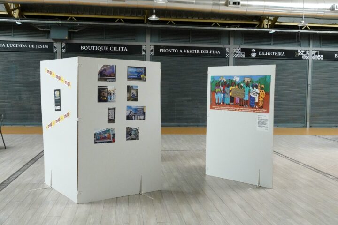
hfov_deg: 49.6
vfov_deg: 34.2
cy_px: 112
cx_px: 169
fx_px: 366
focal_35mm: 39
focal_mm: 14.16
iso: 4000
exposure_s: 1/1000
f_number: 4
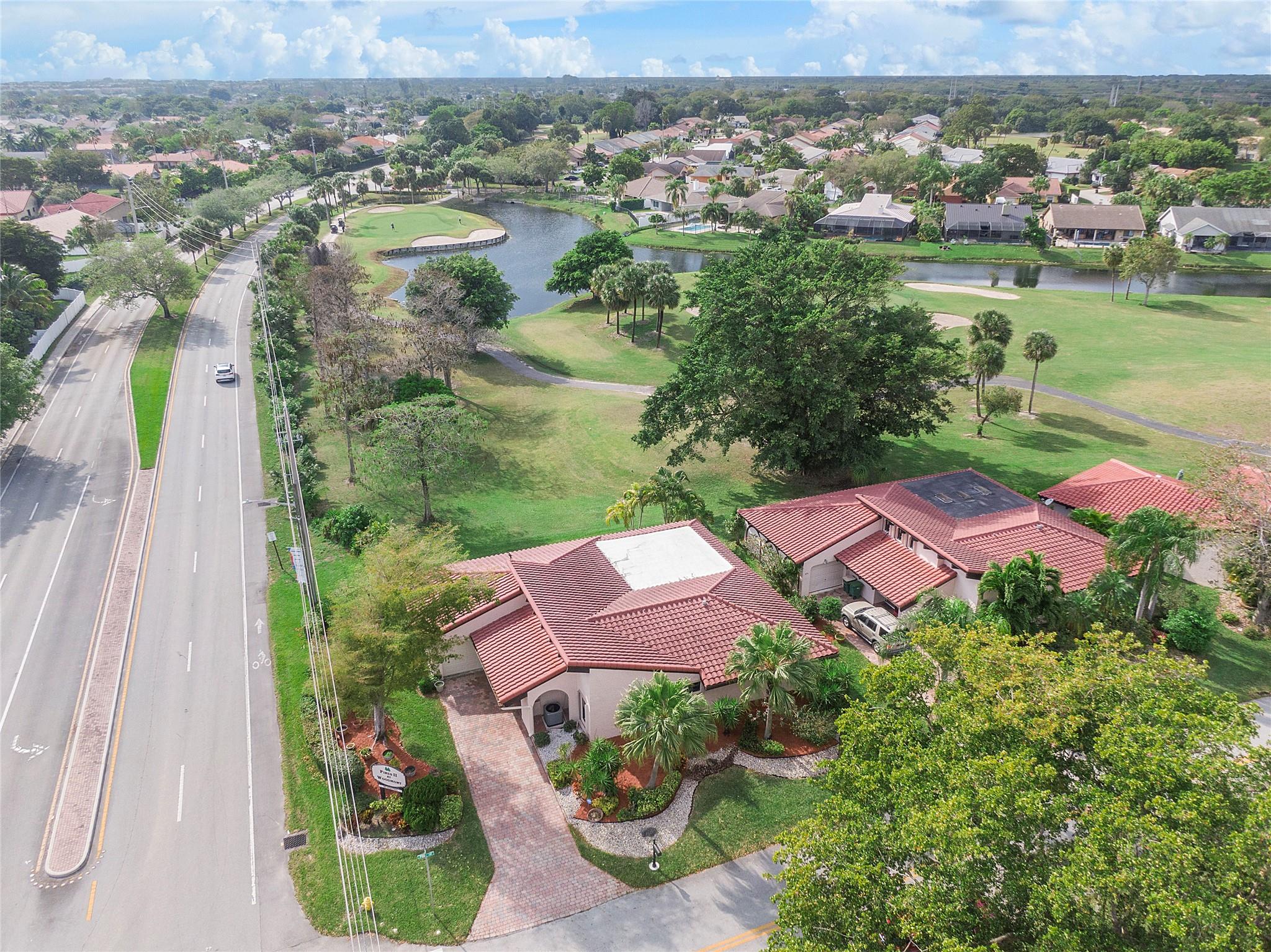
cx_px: 636
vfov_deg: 56.8
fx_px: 881
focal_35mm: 24
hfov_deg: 71.6
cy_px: 476
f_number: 2.8
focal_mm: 4.39
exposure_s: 1/640
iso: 100
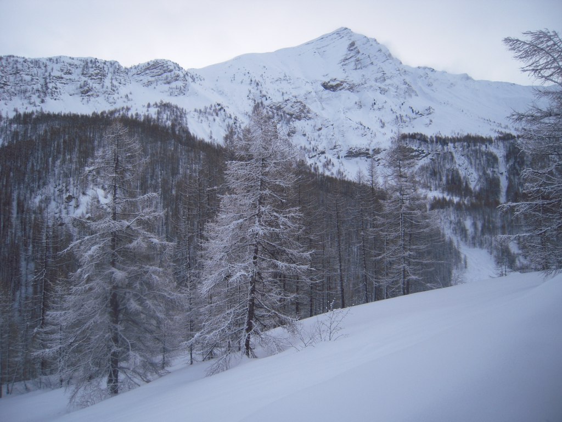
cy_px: 211
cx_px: 281
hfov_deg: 63.4
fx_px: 455
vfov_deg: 49.7
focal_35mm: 28
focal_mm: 5
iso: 100
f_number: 5.4
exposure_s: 1/640
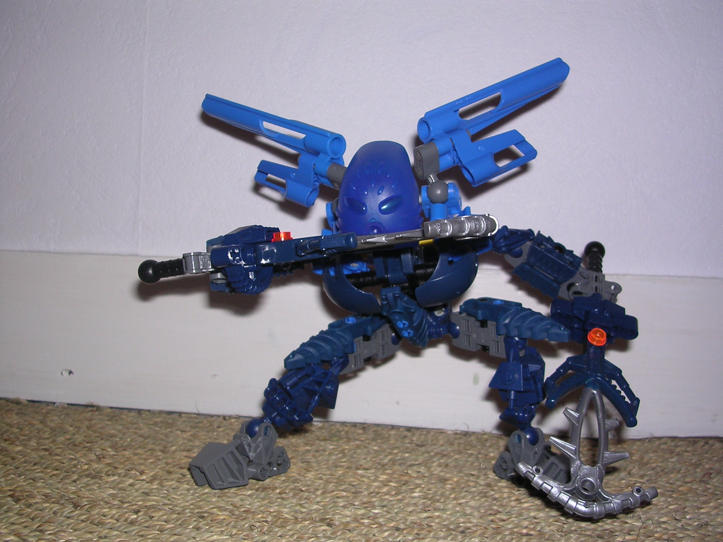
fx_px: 794
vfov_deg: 37.7
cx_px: 362
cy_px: 271
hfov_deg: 49.0
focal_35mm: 38
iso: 100
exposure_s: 1/60.1
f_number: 2.8
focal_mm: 5.8
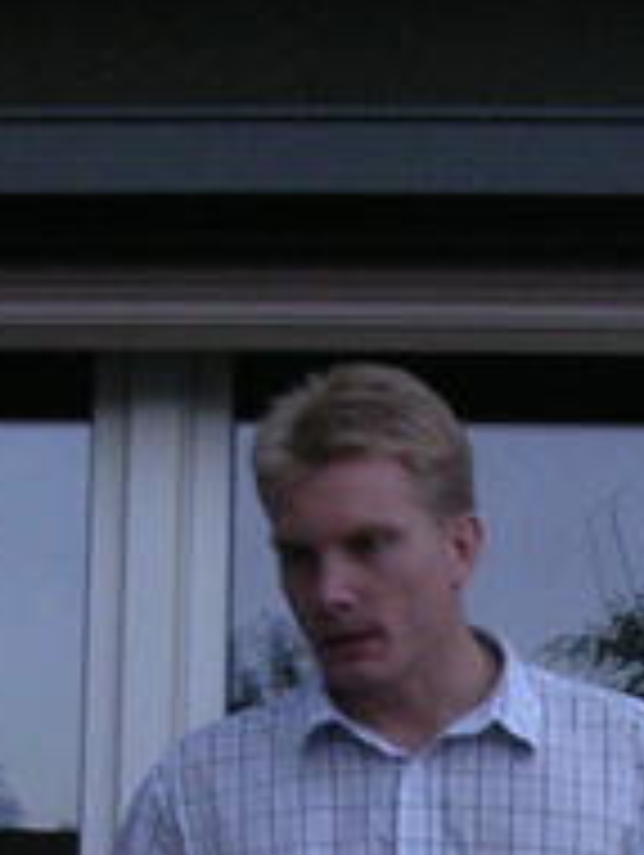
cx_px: 401
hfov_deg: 11.6
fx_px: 3168
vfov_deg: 14.8
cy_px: 1058
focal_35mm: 128
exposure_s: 1/20.3
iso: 400
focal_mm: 5.8
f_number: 2.8
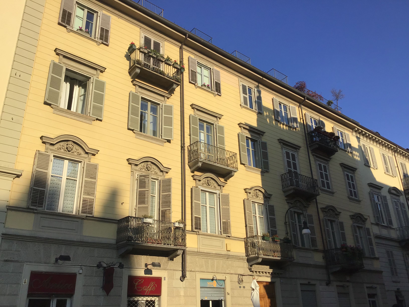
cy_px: 154
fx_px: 366
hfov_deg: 58.4
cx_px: 204
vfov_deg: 45.4
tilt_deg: +23.7
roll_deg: +2.4
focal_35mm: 31
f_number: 2.4
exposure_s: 1/1597
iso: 25
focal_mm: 3.3
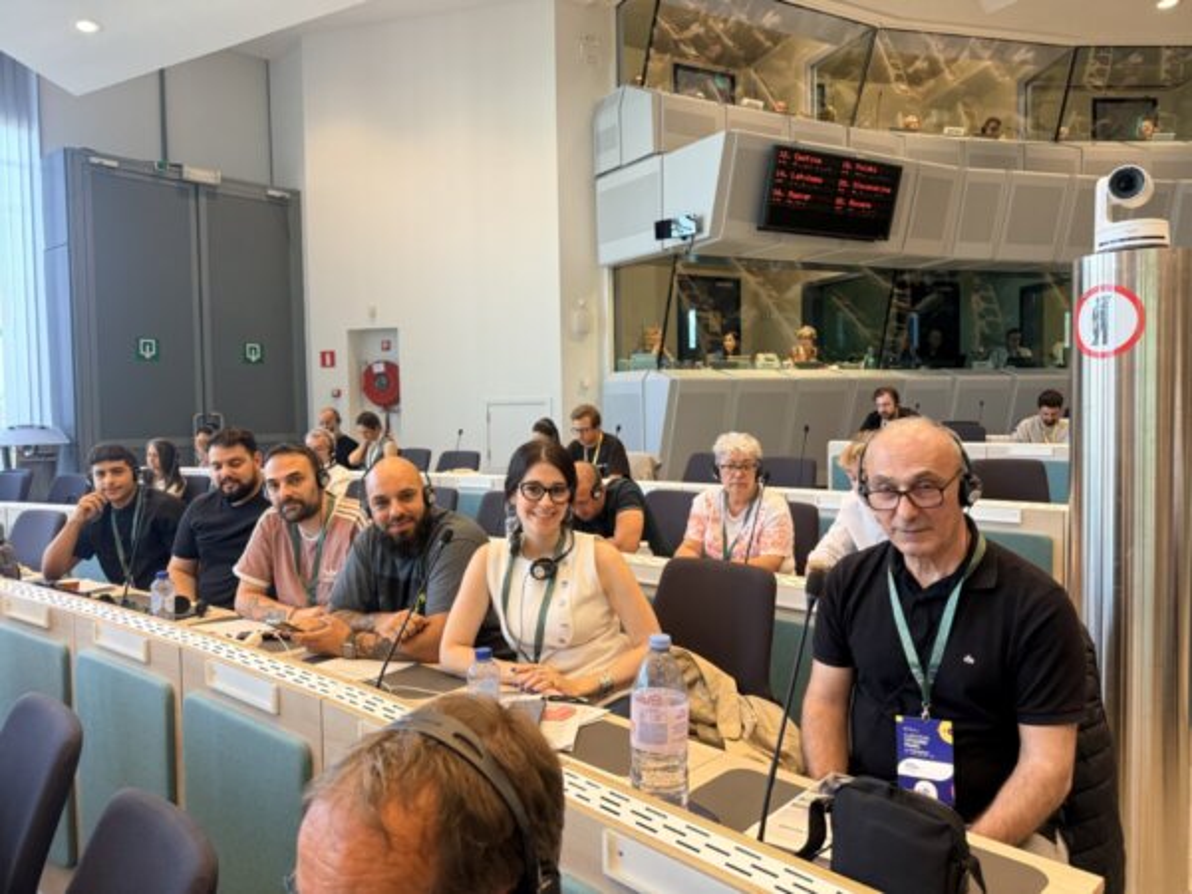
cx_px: 596
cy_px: 447
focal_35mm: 24
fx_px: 826
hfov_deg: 71.6
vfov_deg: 56.8
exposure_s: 1/121
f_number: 1.78
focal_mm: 6.76
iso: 200
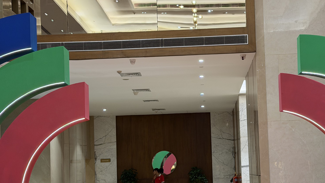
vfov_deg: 16.9
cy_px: 133
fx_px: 612
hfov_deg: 29.7
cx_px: 180
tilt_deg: +3.5
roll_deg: +2.3
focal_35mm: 71
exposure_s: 1/50
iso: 200
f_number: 1.78
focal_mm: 6.76
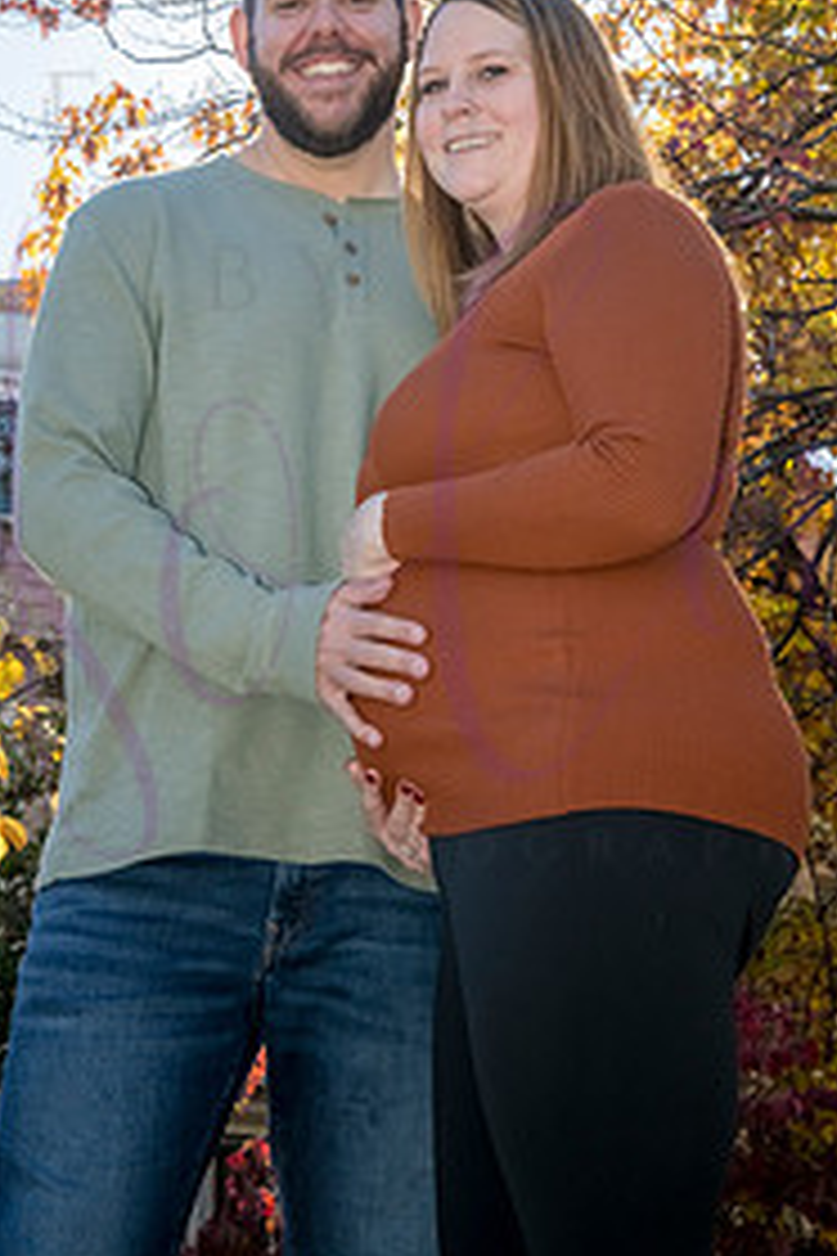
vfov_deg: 19.3
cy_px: 270
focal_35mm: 105
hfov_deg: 13.0
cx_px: 342
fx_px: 3662
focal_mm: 65
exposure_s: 1/160
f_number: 20
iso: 640
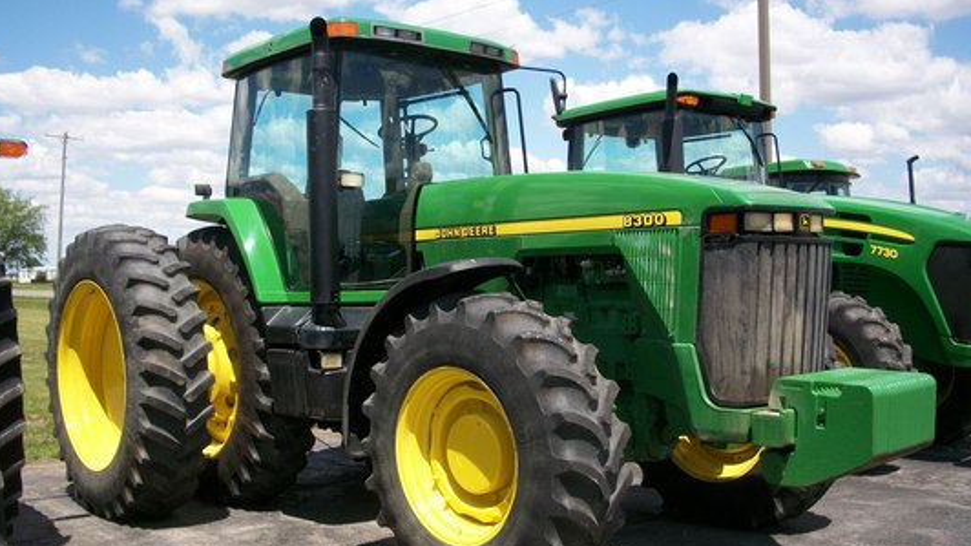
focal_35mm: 39
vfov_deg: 30.4
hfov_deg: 51.6
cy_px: 314
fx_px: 1004
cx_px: 476
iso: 80
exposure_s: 1/320
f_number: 5.6
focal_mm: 6.3
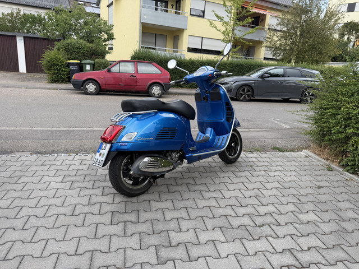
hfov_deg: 71.6
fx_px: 249
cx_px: 180
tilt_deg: -14.7
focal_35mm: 24
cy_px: 134
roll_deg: -4.4
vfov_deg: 56.8
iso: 80
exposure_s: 1/715
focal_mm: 6.76
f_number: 1.78
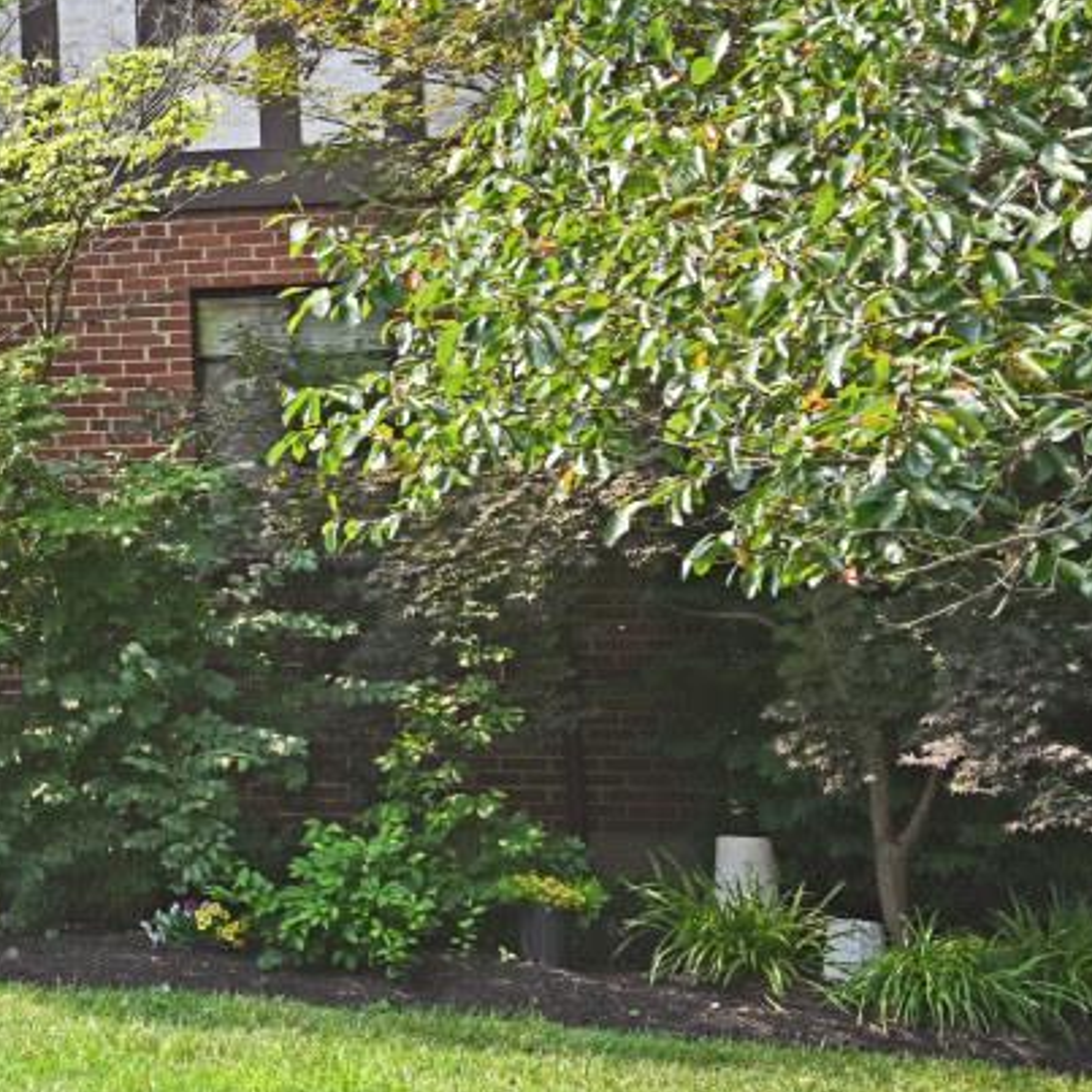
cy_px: 247
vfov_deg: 22.5
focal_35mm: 76
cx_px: -721
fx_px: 2712
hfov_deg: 18.9
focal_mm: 24
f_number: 6.3
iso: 100
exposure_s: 1/320
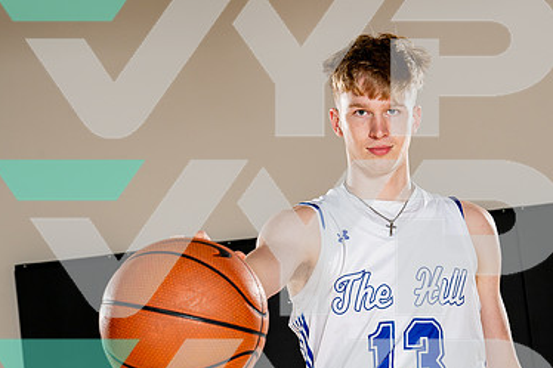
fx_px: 1597
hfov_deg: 19.6
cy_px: 239
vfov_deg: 13.1
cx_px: 367
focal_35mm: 104
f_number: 8
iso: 250
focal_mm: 67
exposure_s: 1/250
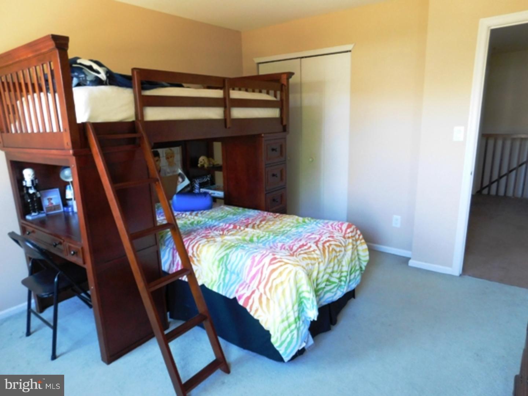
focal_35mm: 23
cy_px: 198
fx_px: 351
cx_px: 264
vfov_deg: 58.9
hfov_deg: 73.9
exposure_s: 1/30
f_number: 3
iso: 400
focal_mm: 4
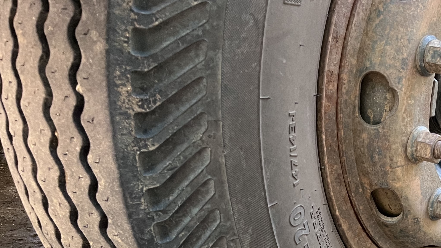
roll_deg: -3.3
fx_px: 655
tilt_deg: -27.0
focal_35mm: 56
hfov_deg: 34.4
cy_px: 323
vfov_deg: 19.7
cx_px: 425
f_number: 1.6
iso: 125
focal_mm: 5.1
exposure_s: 1/85
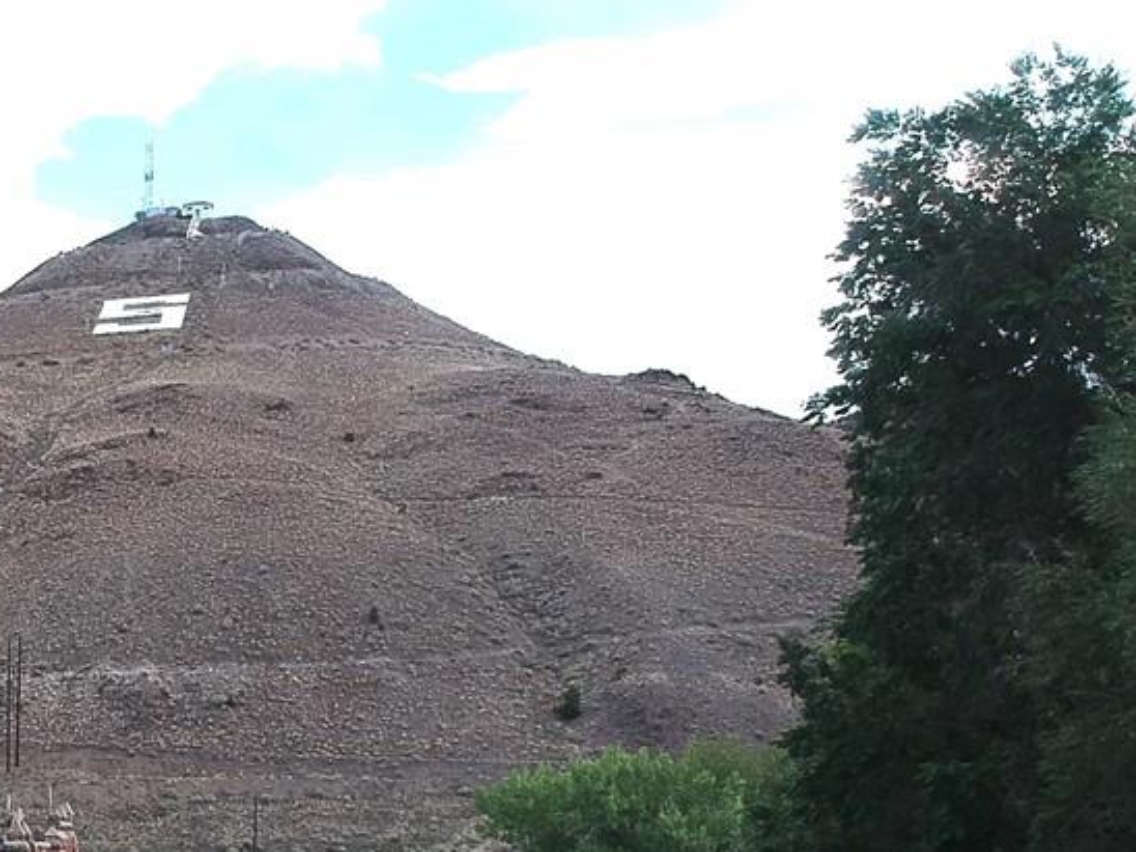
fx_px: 2396
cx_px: -222
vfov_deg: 19.6
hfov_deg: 24.3
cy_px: 846
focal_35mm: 73
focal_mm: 4.49
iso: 100
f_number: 2.6
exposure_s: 1/800
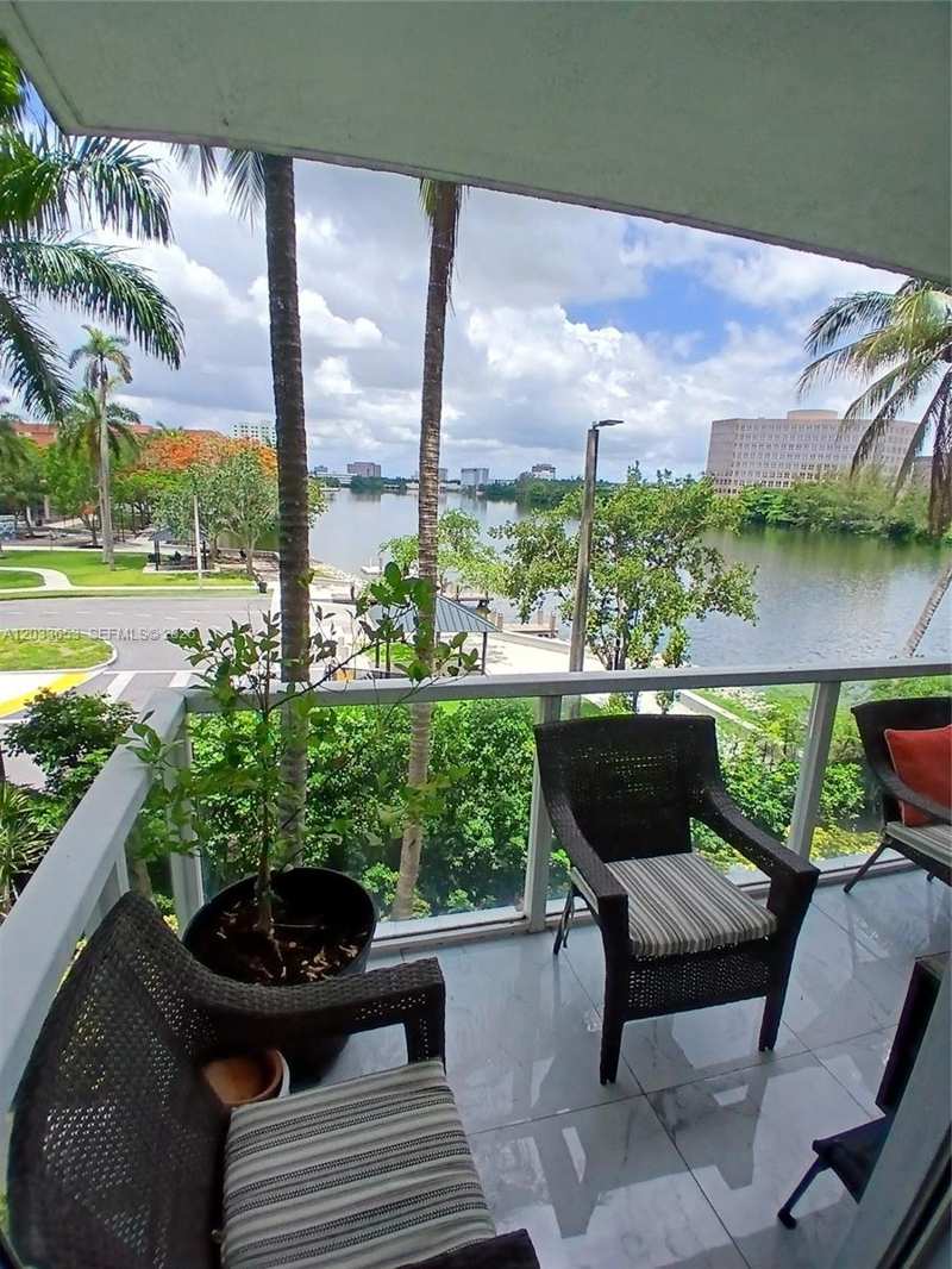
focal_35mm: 17
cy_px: 634
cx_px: 476
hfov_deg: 74.8
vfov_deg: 91.0
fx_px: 623
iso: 50
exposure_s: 1/500
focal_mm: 1.4
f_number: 2.2
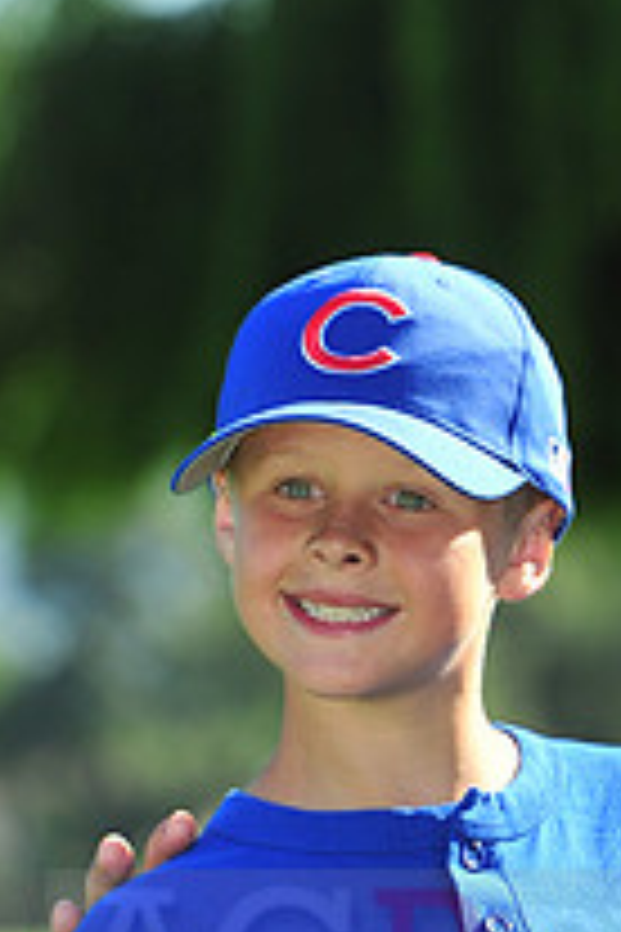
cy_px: 932
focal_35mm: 378
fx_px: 9780
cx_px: 850
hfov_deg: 3.6
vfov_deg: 5.4
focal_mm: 135
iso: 200
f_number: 5.6
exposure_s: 1/500
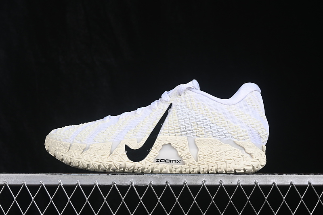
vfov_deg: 18.2
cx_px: 162
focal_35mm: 75
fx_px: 673
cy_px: 108
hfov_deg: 27.0
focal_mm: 50
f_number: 8
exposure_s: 1/80
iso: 160
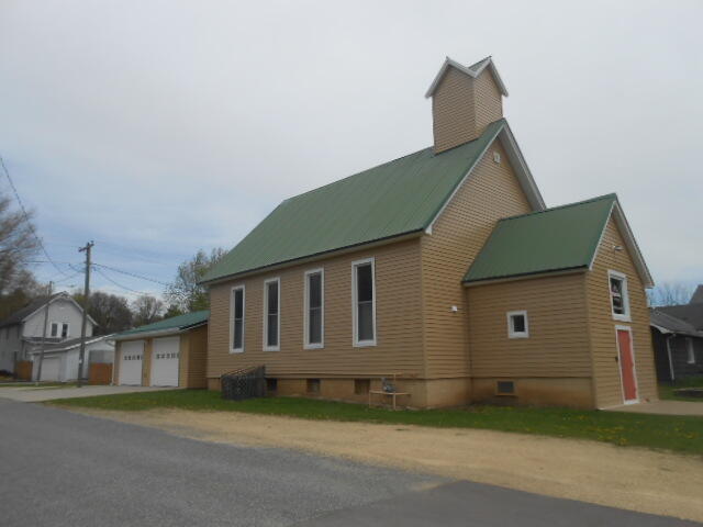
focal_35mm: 26
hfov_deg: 67.3
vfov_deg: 53.1
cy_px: 264
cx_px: 352
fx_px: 528
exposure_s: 1/1250
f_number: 3.5
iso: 80
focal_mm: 4.6
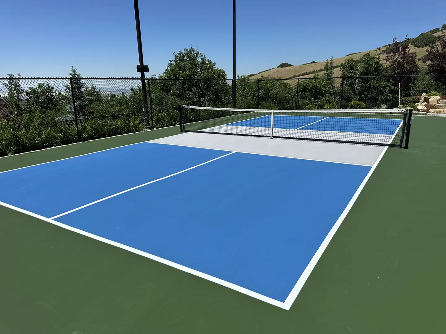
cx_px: 223
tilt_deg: -15.5
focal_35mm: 24
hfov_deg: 71.6
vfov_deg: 56.8
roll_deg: +0.6
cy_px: 167
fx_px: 309
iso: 80
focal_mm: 6.86
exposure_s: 1/7042
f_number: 1.78
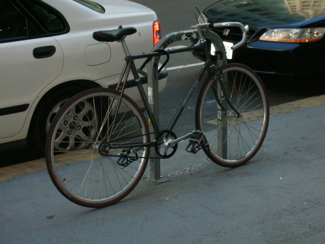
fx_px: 685
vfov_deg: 20.2
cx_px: 162
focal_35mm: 73
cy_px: 122
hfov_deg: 26.7
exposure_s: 1/120
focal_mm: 12.2
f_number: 4.4
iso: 169
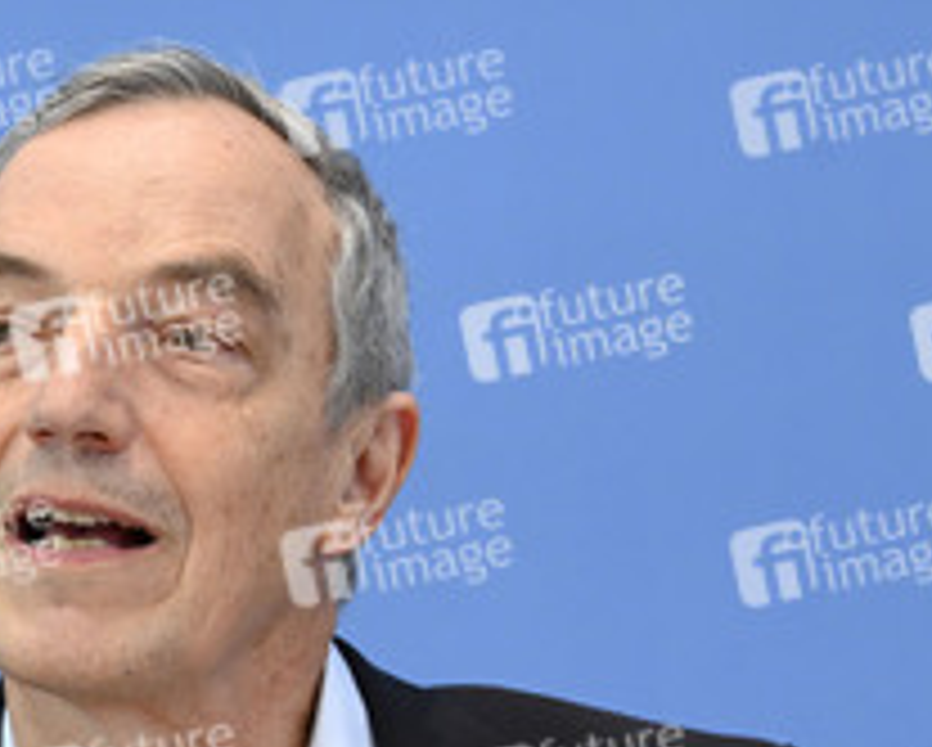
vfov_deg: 7.4
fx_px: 5743
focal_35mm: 208
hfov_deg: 9.2
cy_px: 666
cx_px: 7
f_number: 5.6
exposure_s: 1/800
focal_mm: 102
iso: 4000
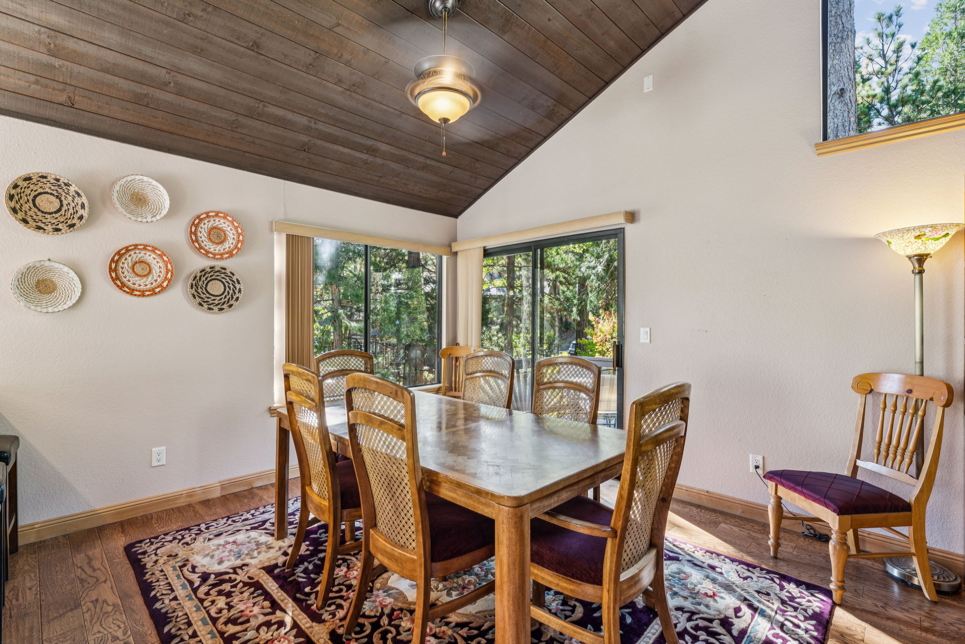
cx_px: 482
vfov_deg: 72.1
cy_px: 322
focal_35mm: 16
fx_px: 442
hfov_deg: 95.0
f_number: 13
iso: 100
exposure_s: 1/1.25
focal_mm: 16.5
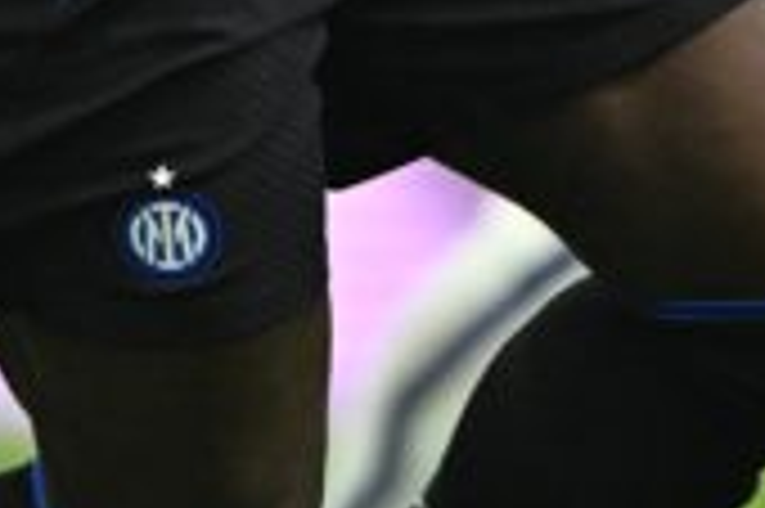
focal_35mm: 2680
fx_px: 56894
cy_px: -400
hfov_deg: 0.8
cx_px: 810
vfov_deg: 0.5
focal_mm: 400
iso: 2000
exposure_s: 1/1600
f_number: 4
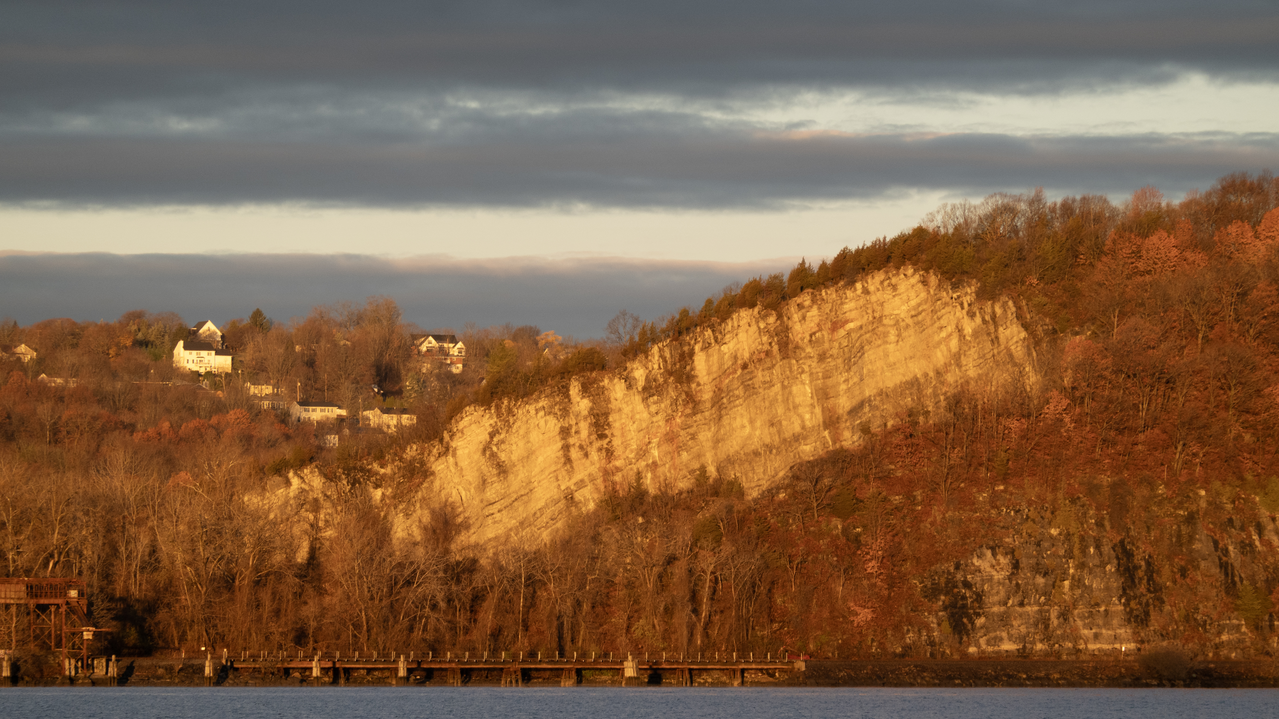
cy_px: 423
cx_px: 640
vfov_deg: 5.8
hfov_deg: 10.3
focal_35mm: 210
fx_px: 7122
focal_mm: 72
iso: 200
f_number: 4.5
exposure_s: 1/200
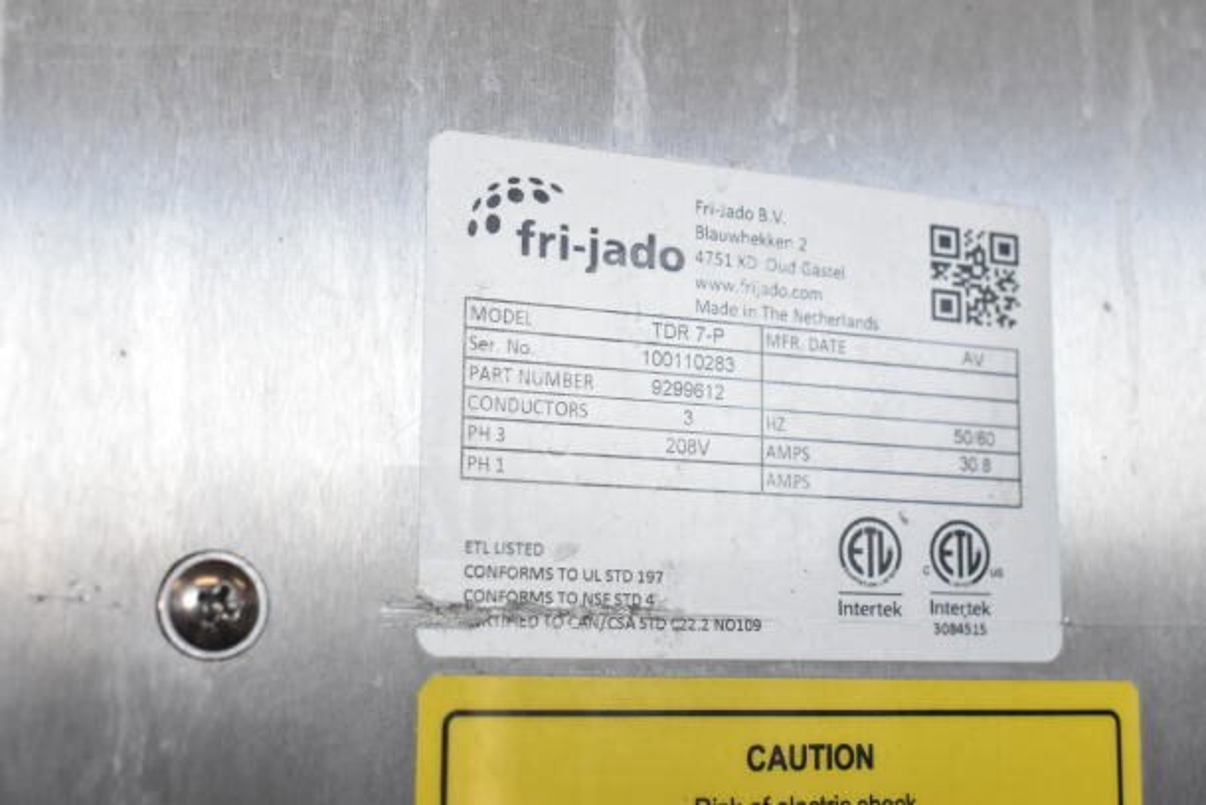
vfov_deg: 25.8
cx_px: 603
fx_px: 1759
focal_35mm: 52
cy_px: 402
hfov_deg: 37.8
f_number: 8
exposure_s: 1/250
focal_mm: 35
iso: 1600
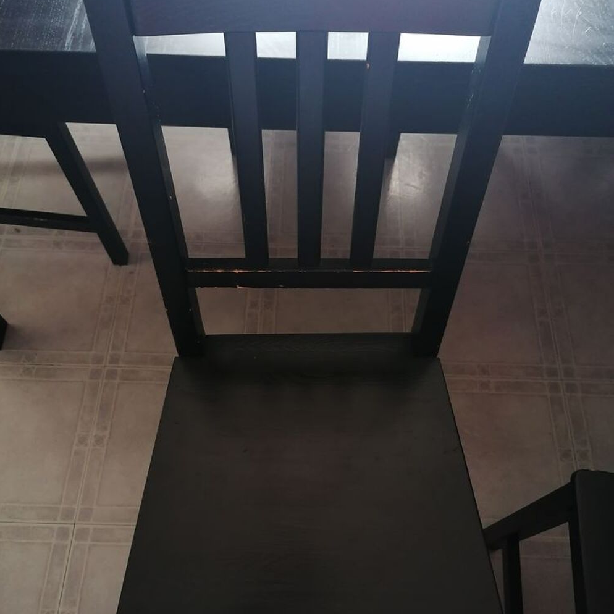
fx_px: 642
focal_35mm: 32
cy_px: 329
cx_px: 306
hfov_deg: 51.1
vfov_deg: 51.1
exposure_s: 1/25
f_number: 1.8
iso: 500
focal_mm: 4.75
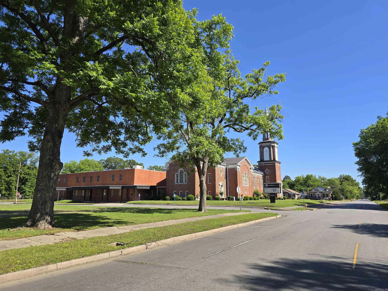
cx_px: 194
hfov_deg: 73.9
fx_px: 258
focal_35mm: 23
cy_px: 146
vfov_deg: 58.9
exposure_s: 1/568
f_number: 1.7
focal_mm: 6.3
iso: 12
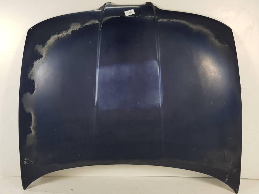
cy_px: 95
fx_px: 202
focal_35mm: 27
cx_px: 132
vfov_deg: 51.4
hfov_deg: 65.3
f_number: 1.7
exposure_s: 1/100
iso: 64
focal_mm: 4.2
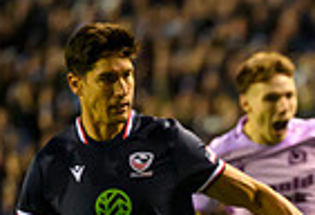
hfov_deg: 2.4
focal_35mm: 866
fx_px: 7627
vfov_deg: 1.6
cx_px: 543
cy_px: 341
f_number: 2.8
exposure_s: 1/1000
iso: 5000
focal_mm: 200
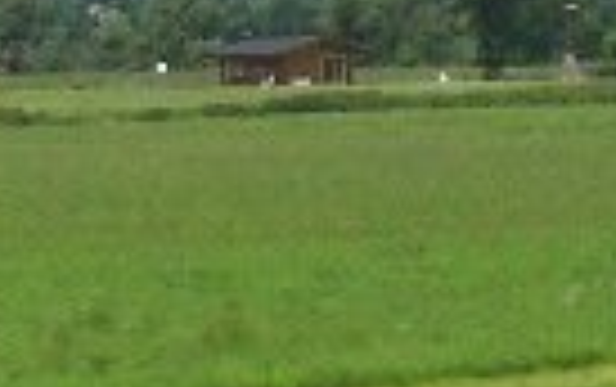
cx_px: -373
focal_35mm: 235
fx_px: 3950
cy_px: -162
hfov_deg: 8.7
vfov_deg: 5.6
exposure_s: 1/350
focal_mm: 8
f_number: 4.8
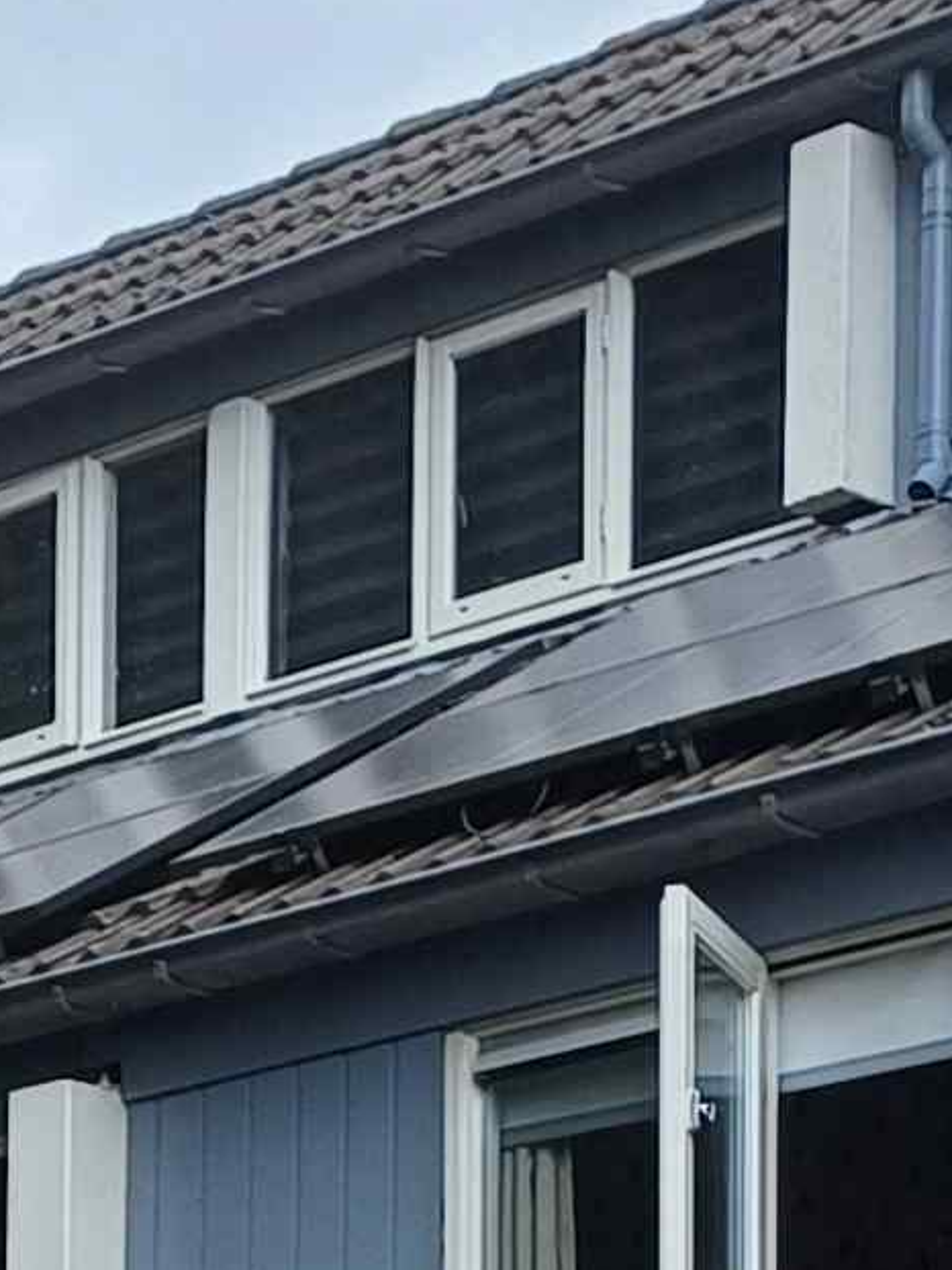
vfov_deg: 11.4
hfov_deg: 9.1
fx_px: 5902
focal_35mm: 161
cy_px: 2278
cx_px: -116
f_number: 1.8
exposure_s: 1/363
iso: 50
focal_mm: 4.65
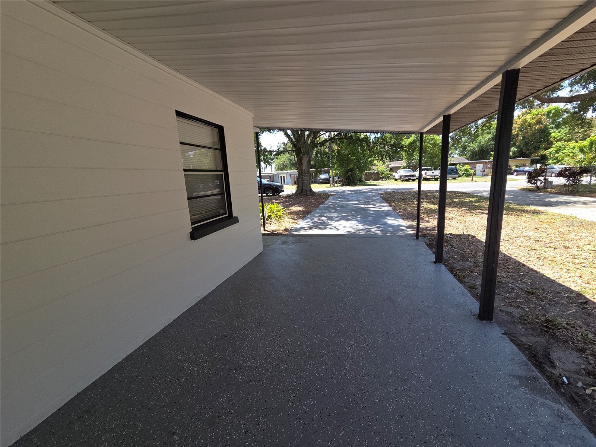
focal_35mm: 13
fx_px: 224
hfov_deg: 106.2
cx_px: 298
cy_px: 224
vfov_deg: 89.9
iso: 50
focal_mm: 2.2
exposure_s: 1/438
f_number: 2.2
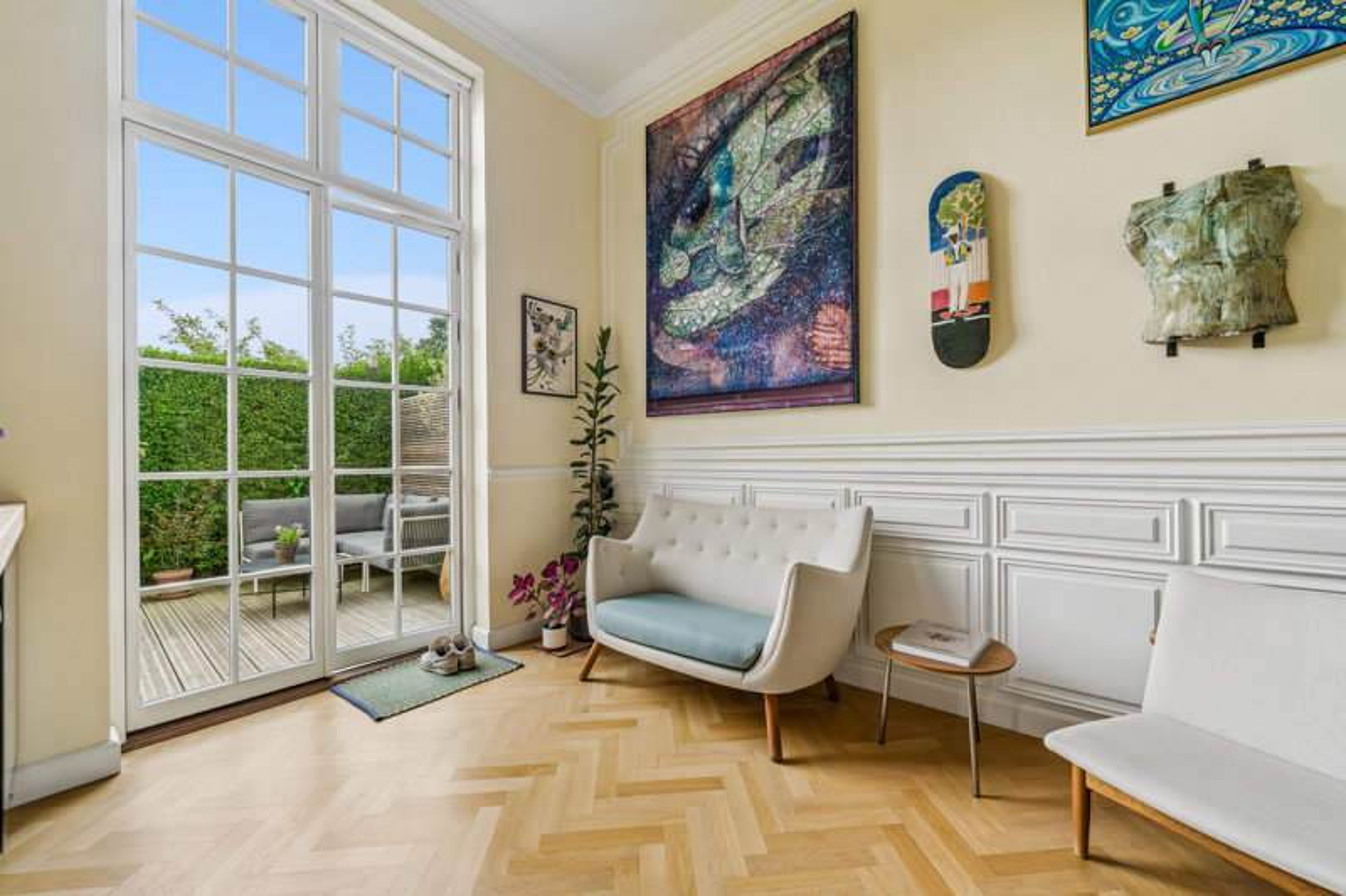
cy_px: 448
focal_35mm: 13
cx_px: 673
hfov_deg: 108.3
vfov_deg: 85.4
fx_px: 486
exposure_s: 1/80
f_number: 5.6
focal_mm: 13
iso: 500
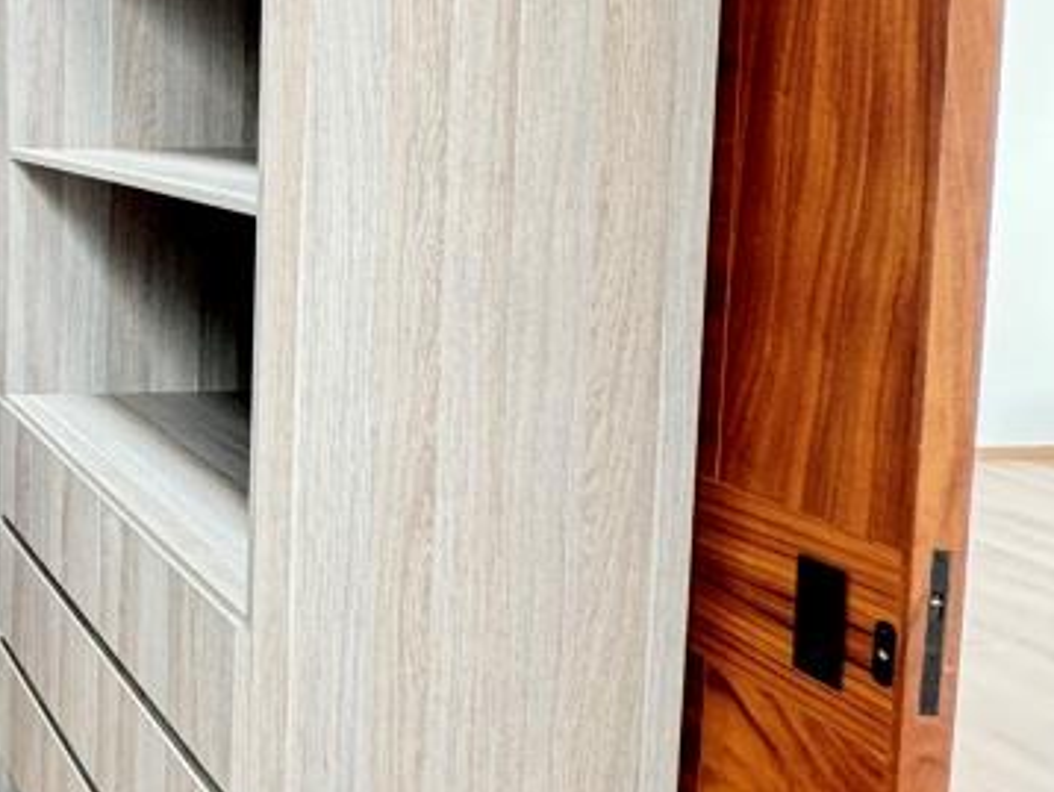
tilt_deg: -3.1
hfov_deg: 34.5
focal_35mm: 40
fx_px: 1219
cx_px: -286
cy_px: 162
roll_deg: +1.7
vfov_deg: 34.9
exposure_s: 1/60
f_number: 2.2
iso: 400
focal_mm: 2.22
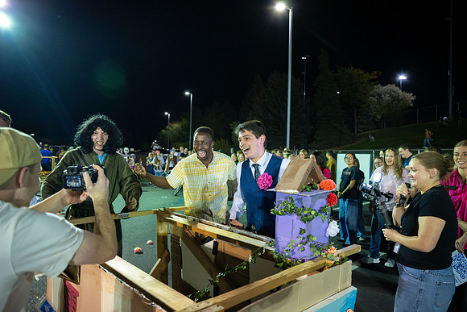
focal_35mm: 24
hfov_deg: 73.7
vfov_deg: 53.2
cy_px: 156
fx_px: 311
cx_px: 234
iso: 6400
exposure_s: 1/800
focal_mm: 24
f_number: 2.8
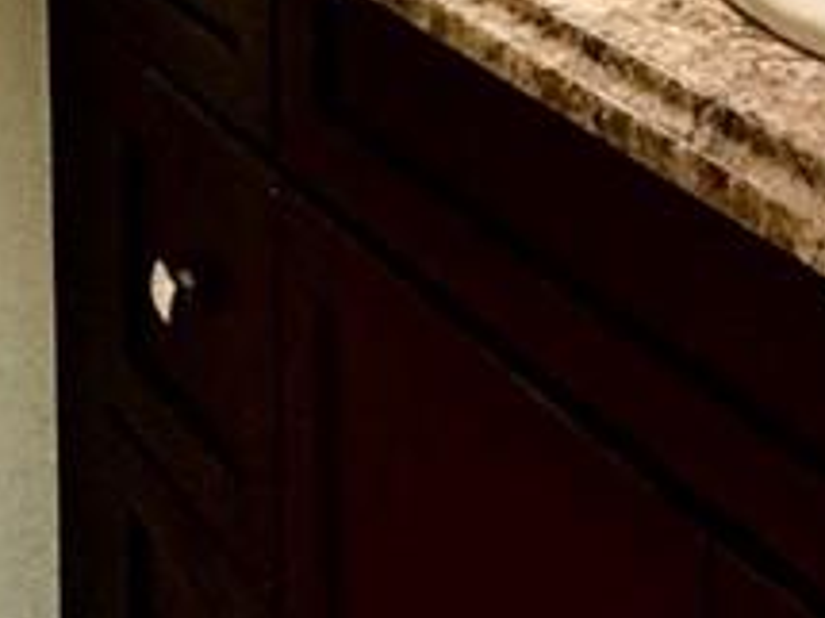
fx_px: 2477
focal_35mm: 104
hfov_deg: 18.9
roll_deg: -1.7
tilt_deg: -2.0
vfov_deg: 11.9
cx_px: 449
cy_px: -796
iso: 160
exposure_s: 1/120
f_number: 2.2
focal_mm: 2.22
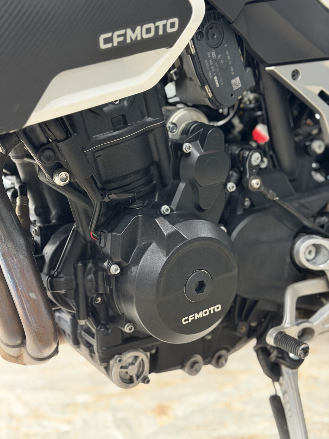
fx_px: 608
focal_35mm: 48
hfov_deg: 30.3
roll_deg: +1.4
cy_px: 220
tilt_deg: +3.1
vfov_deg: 39.7
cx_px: 164
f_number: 1.78
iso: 500
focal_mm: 6.76
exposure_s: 1/25
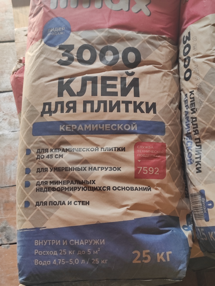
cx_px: 108
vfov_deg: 45.8
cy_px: 143
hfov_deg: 35.1
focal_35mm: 41
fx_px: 340
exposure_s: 1/100
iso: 81
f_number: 1.8
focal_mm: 5.4
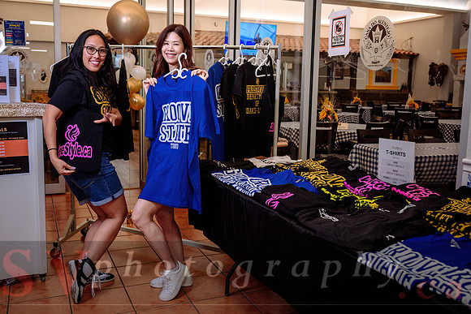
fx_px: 465
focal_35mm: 36
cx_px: 218
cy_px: 146
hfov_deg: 53.6
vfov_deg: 37.3
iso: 800
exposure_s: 1/125
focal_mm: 30
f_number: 3.5
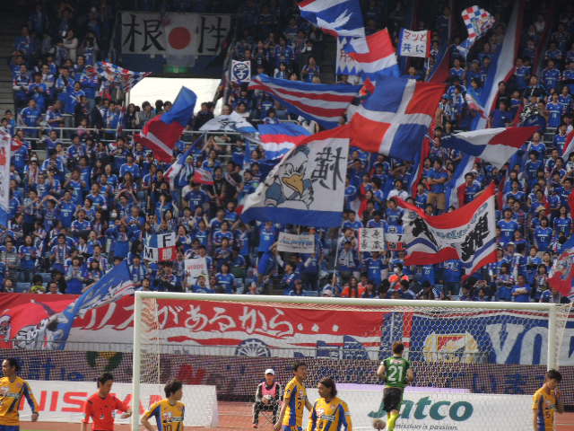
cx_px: 287
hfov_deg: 4.0
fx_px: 8291
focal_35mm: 500
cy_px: 216
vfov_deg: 3.0
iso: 250
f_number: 4.9
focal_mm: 89.1
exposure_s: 1/800
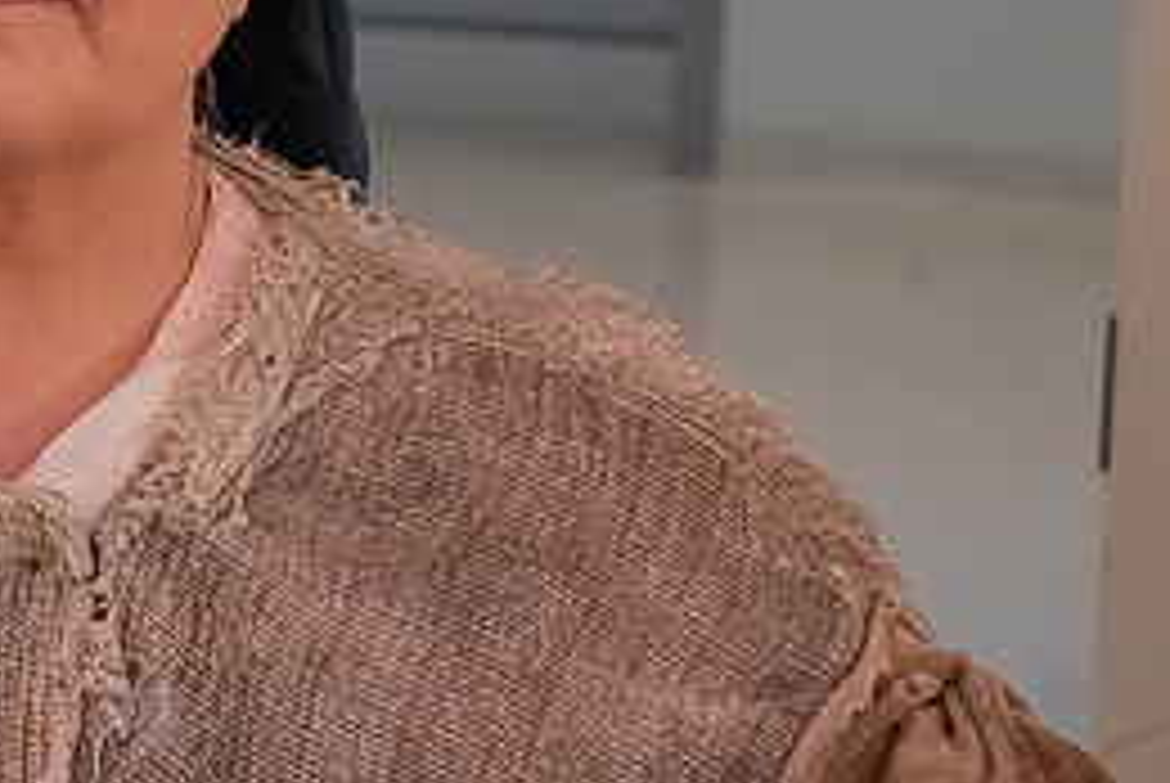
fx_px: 5076
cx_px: -27
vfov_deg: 8.8
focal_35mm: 156
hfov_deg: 13.0
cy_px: 110
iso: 16000
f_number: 9
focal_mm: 70
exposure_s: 1/500
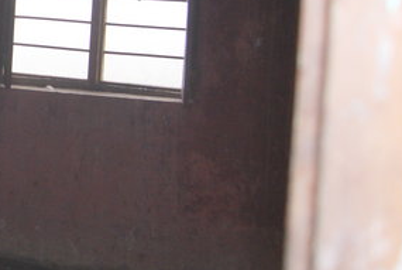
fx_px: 1085
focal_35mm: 97
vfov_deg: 13.9
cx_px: -168
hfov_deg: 18.9
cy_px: -12
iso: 400
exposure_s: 1/160
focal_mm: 18
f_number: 4
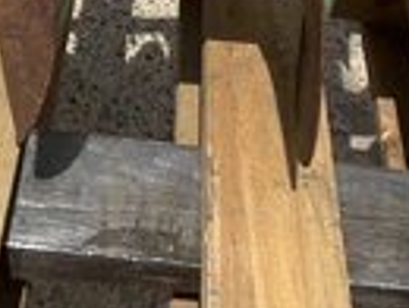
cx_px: 98
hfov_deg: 21.8
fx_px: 1054
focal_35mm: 89
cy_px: -75
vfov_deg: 15.9
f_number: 1.8
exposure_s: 1/2141
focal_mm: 3
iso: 25
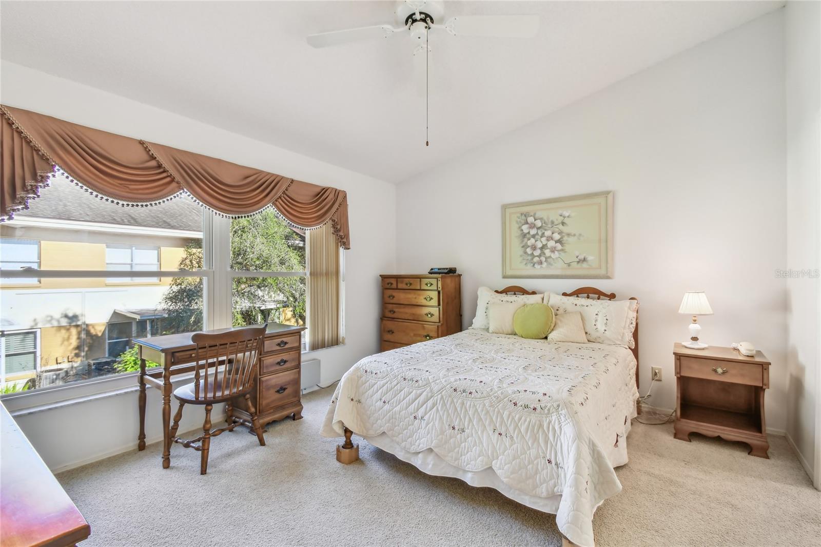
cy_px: 274
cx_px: 410
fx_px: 342
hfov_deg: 100.4
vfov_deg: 77.3
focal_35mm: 15
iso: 100
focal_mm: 10
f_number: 7.1
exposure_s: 1/30
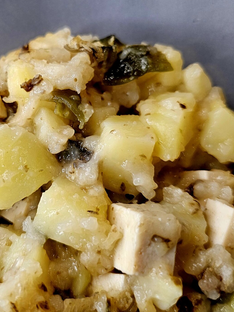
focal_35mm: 43
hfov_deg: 33.1
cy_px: 132
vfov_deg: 43.7
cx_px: 68
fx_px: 388
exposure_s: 1/59.2
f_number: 1.7
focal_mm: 6.3
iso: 64
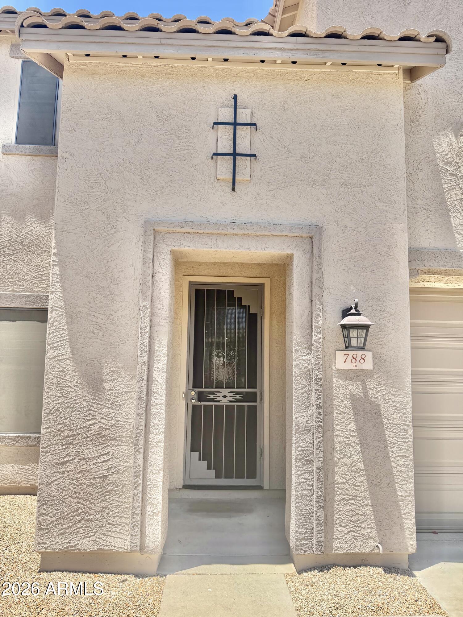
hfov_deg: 56.8
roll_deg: -1.1
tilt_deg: +7.0
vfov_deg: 71.6
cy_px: 308
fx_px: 428
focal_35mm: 24
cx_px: 232
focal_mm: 6.76
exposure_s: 1/2232
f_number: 1.78
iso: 80
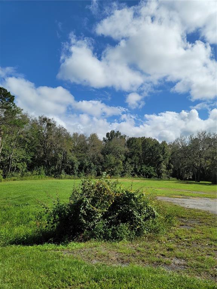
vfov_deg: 69.4
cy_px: 144
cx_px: 108
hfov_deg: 54.9
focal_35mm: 25
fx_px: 209
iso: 20
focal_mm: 7
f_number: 1.8
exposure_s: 1/1746
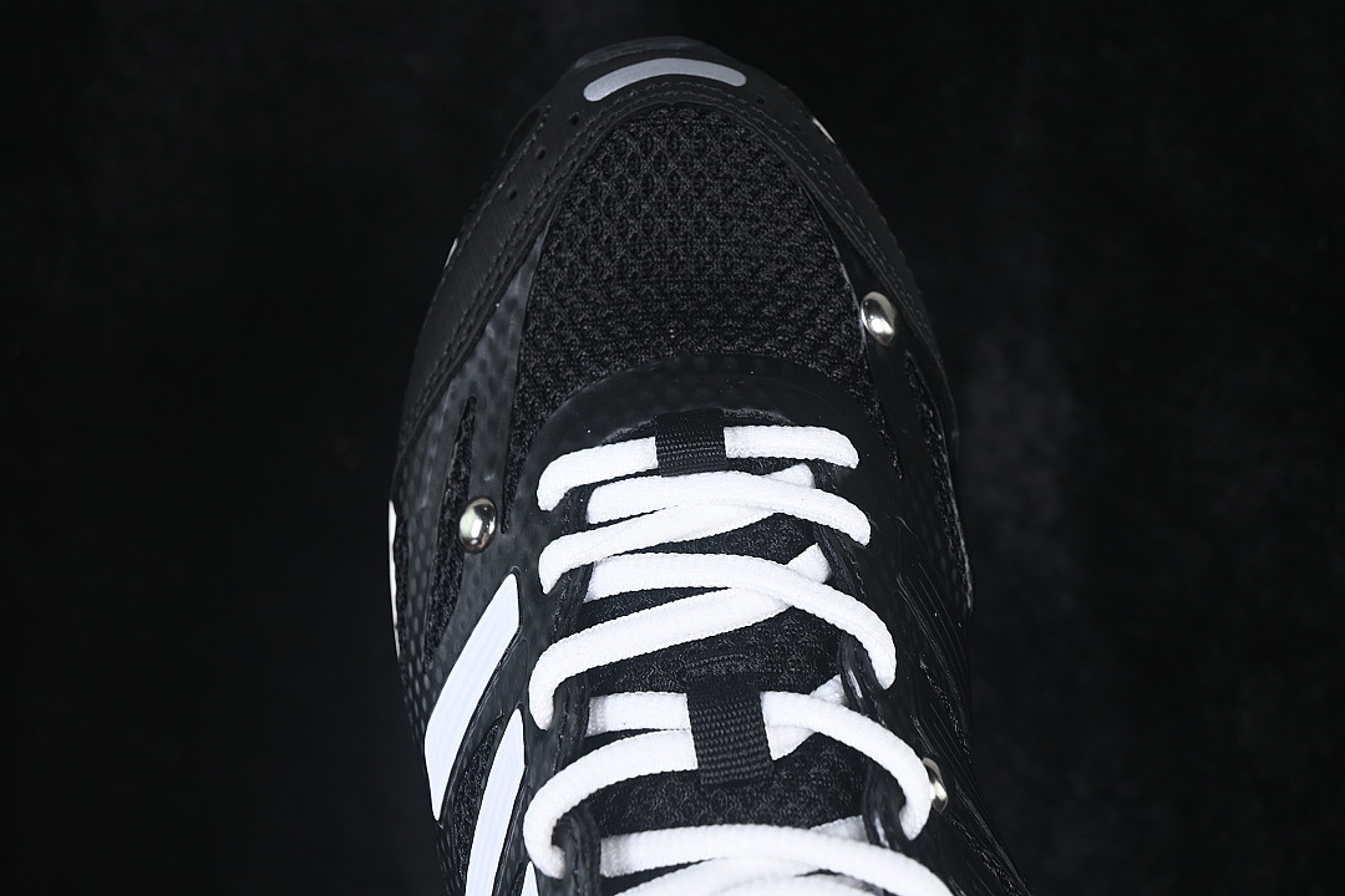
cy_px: 448
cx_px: 672
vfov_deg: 18.2
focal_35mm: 75
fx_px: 2802
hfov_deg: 27.0
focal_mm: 50
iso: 160
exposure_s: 1/50
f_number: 6.3
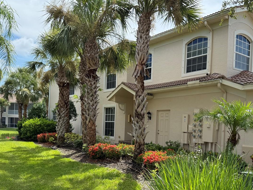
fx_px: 263
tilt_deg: -0.2
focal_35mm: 36
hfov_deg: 51.1
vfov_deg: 39.1
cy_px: 128
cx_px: 150
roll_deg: -3.7
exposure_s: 1/2801
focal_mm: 6.76
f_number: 1.78
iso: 100
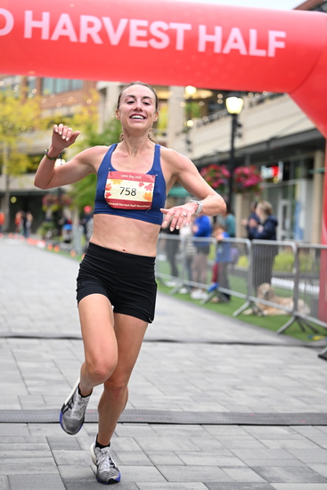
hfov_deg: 19.5
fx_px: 953
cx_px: 164
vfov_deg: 28.8
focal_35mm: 70
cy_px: 245
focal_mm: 70
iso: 1600
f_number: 2.8
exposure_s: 1/1000
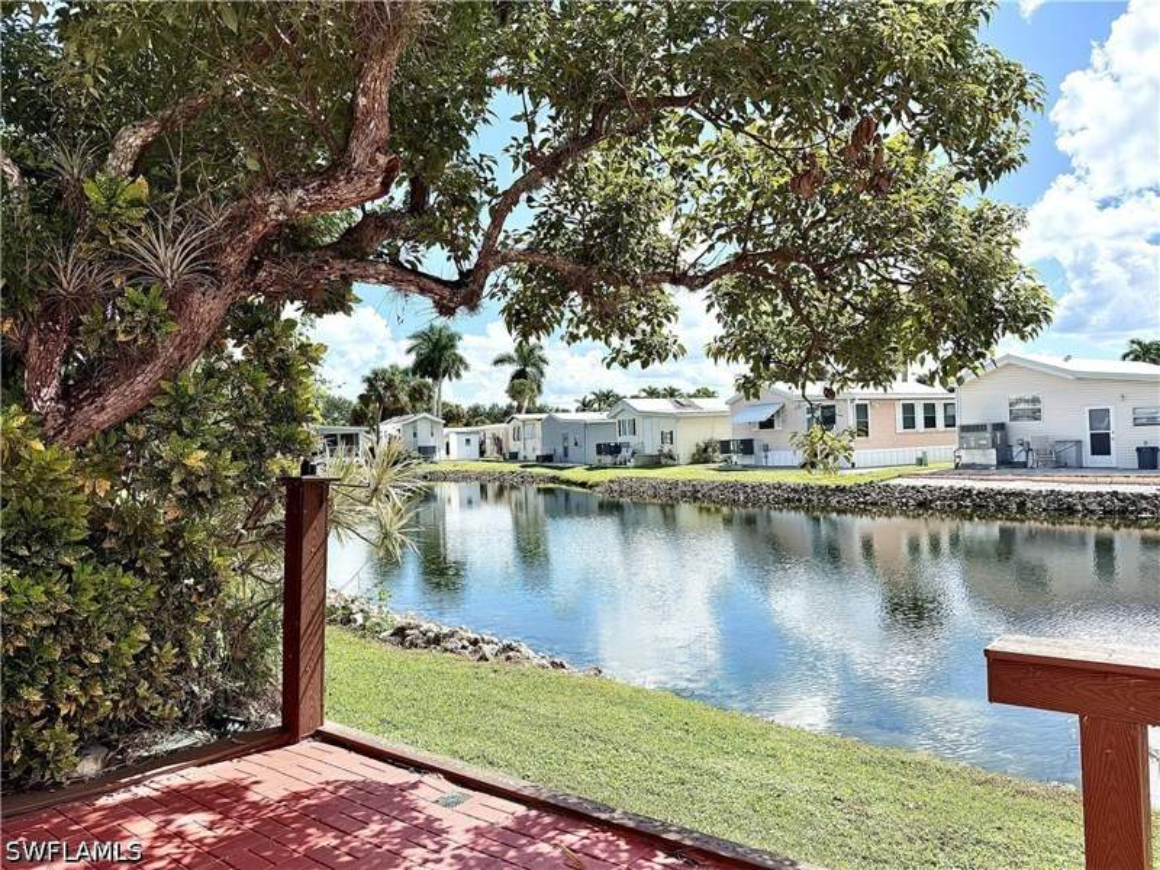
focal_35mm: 24
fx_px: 804
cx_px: 580
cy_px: 435
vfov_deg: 56.8
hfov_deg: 71.6
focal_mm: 6.76
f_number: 1.78
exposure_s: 1/4167
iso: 80
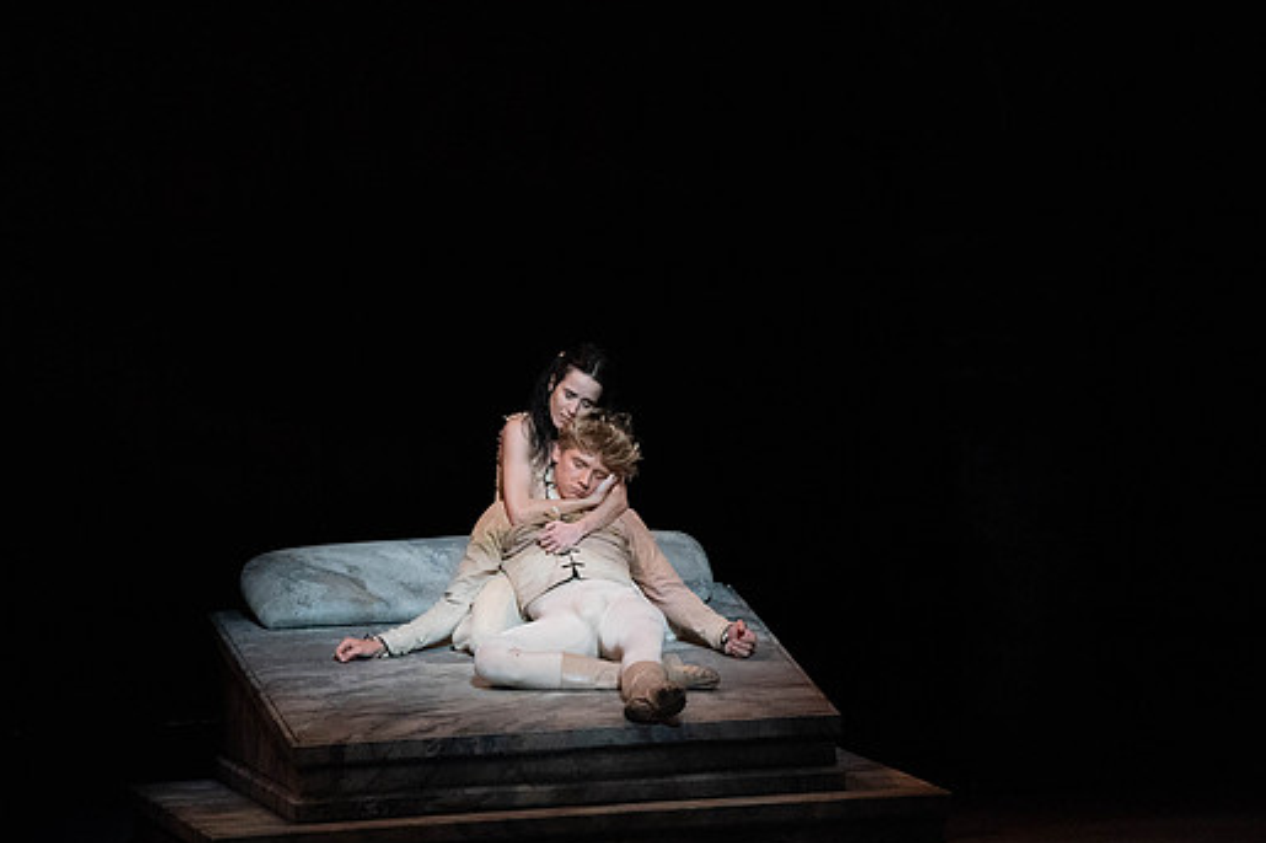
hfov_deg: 4.8
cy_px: 468
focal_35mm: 427
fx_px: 15011
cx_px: 610
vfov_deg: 3.2
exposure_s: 1/200
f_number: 5.6
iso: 8000
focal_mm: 379
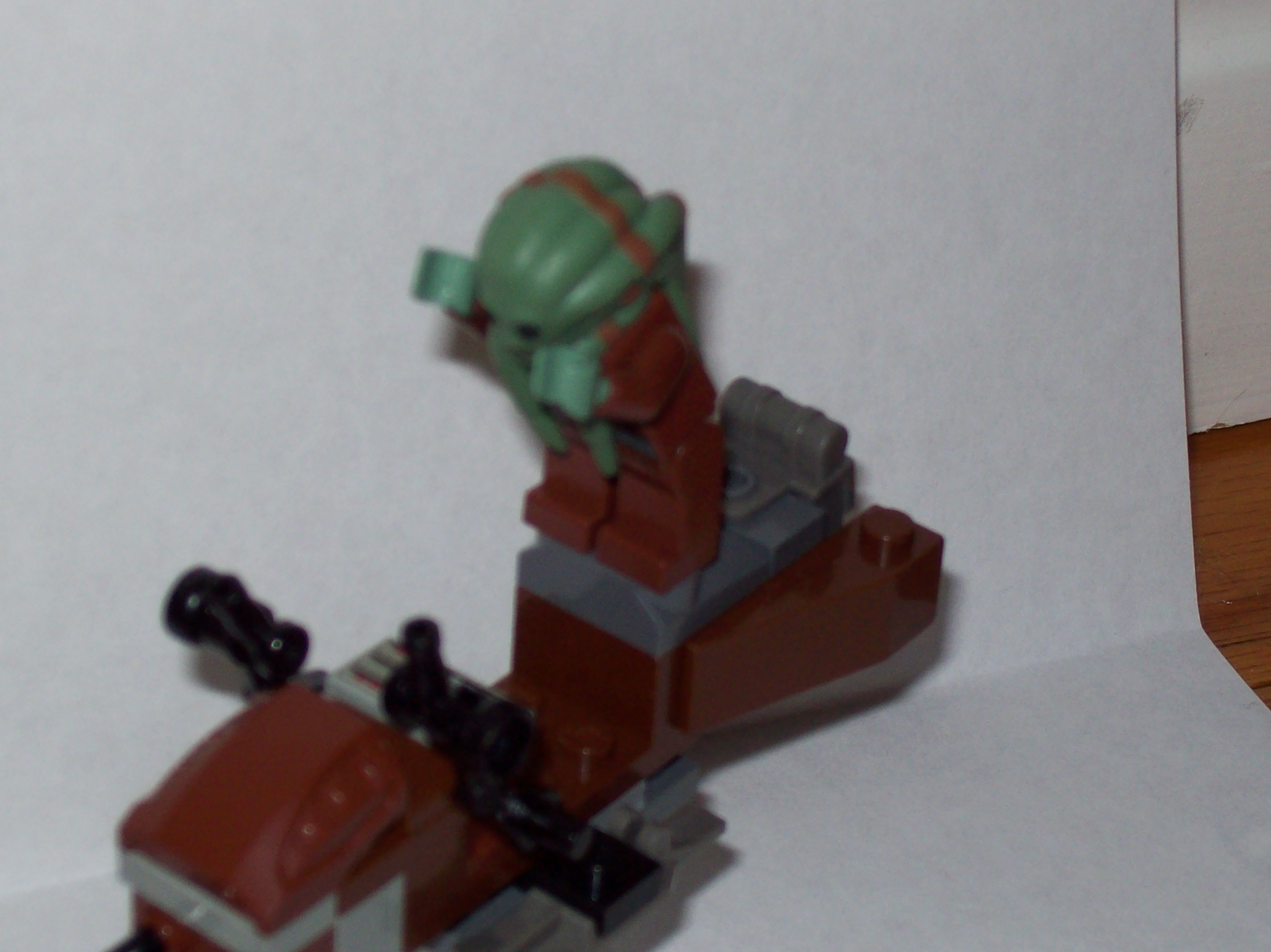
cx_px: 741
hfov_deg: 20.2
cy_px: 443
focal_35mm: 97
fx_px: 3561
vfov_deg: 15.2
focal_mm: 11.6
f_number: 3.8
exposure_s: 1/97.2
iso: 80
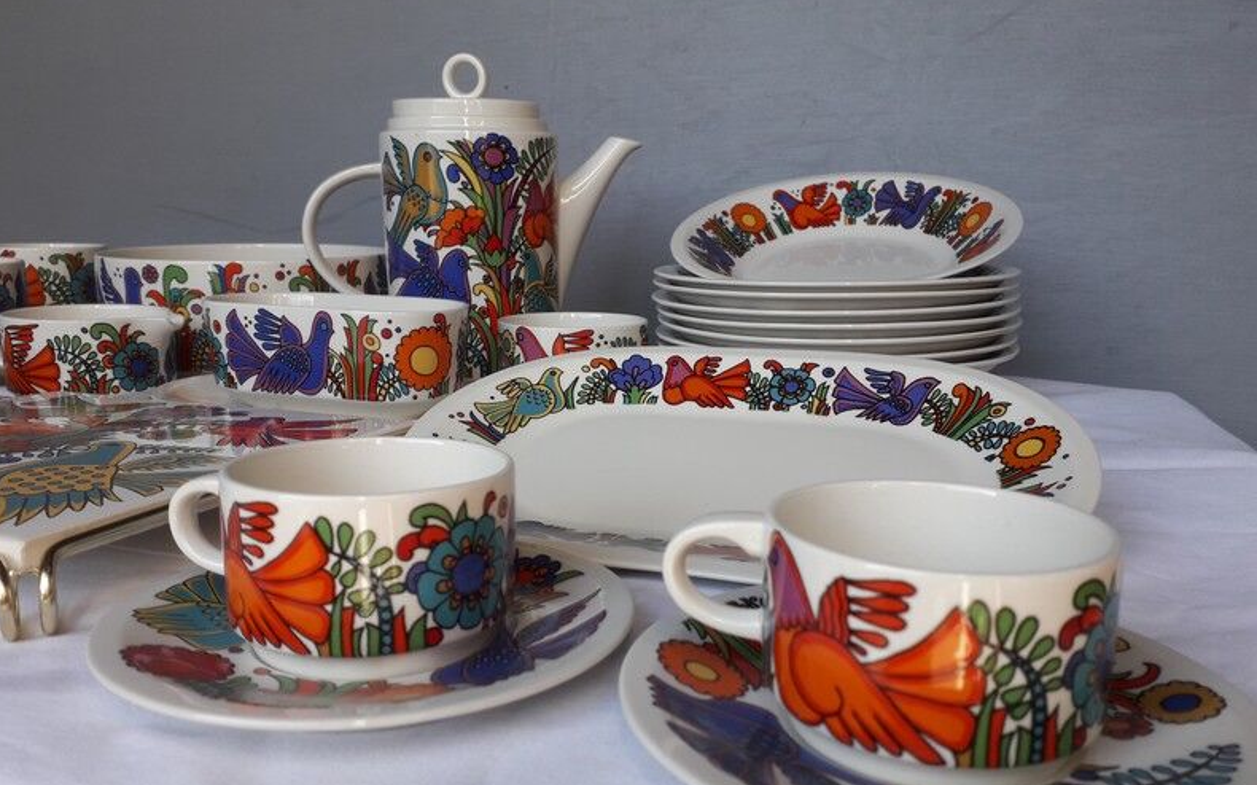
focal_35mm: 29
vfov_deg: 43.0
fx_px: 993
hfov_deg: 64.7
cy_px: 433
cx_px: 622
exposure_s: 1/143
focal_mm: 3.6
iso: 40
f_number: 1.9
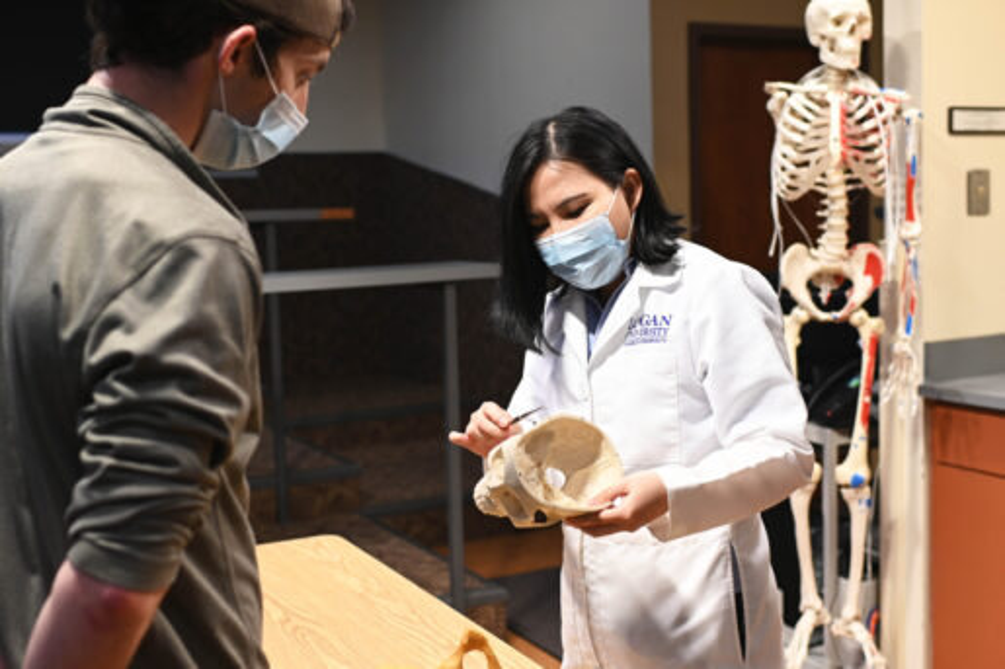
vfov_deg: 37.8
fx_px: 977
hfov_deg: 54.4
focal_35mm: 35
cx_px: 502
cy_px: 334
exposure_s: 1/250
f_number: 3.2
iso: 800
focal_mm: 35
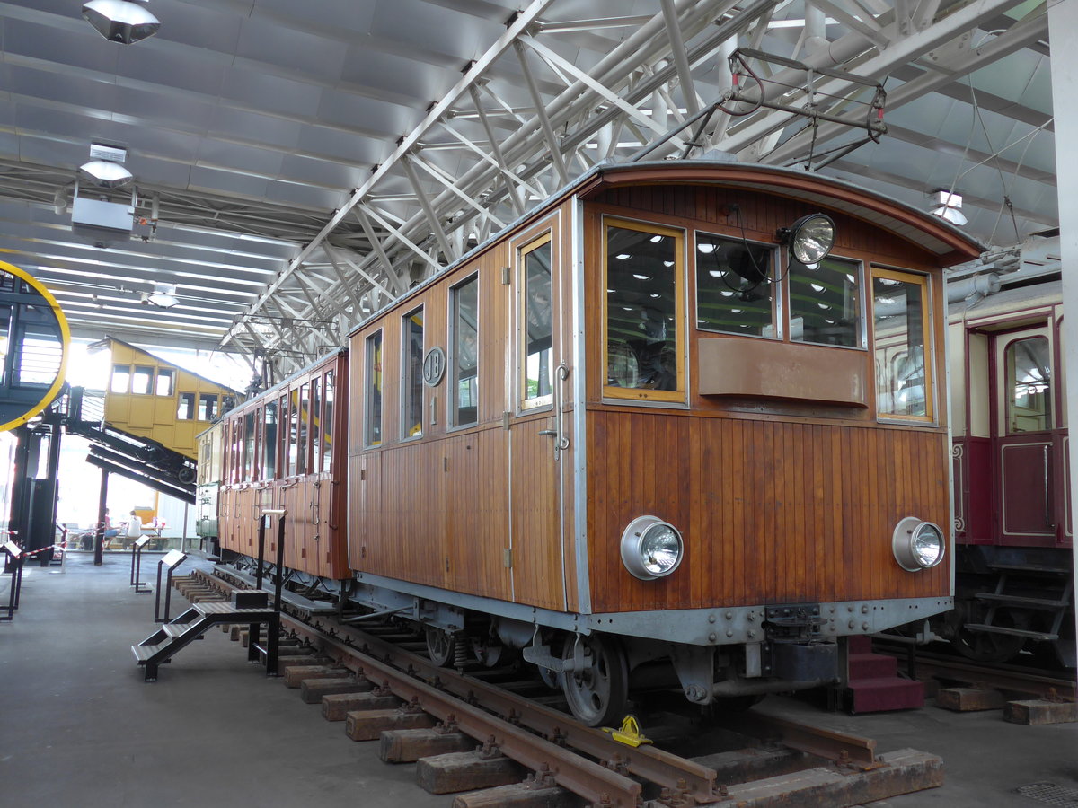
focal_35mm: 29
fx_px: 903
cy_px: 404
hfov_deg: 61.7
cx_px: 539
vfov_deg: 48.2
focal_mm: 6
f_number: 2
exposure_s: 1/60
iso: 125
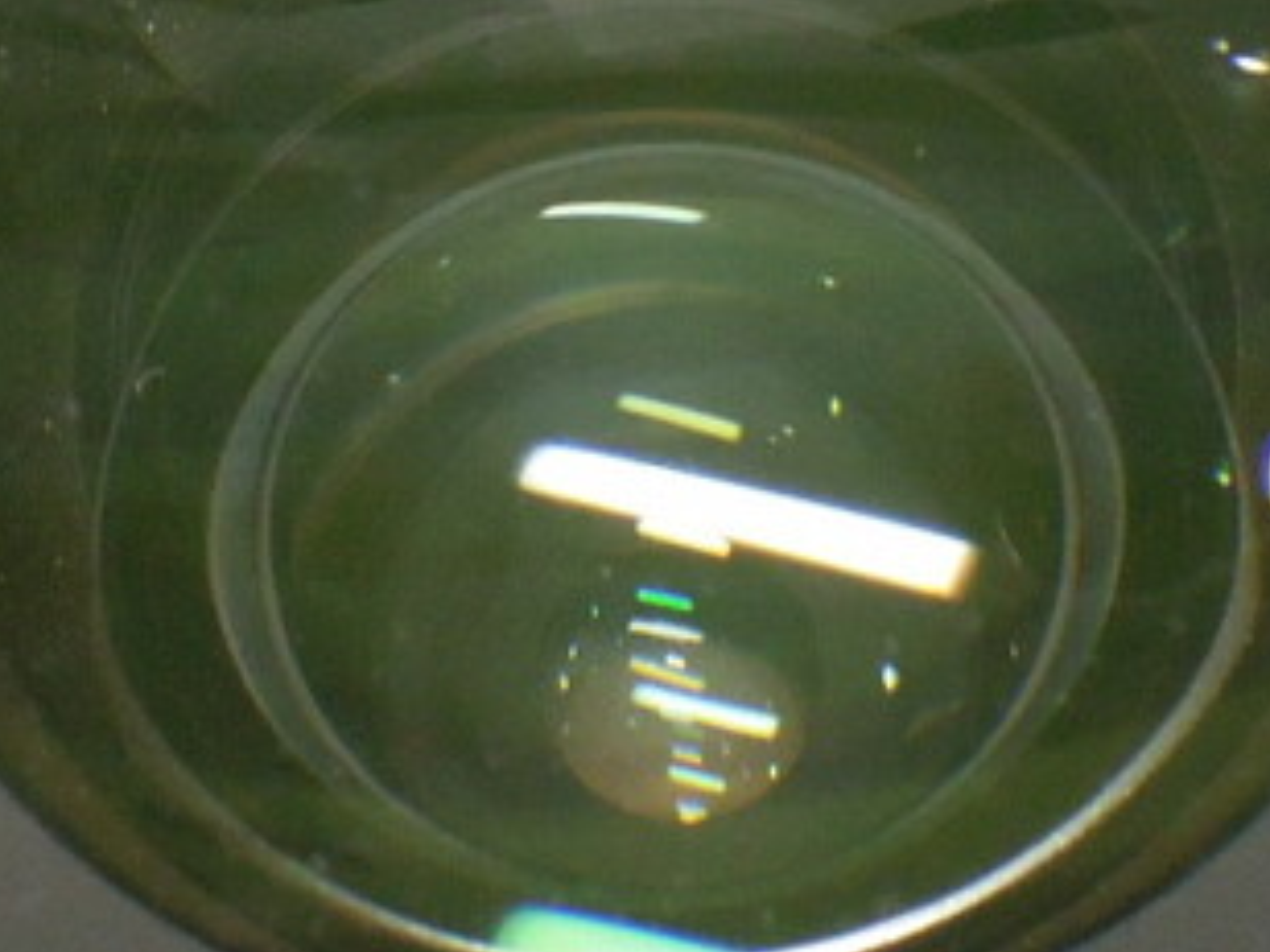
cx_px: 536
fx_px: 12144
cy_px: -29
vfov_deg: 4.5
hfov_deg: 6.0
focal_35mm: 331
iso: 720
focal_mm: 15.2
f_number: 5.6
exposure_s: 1/25
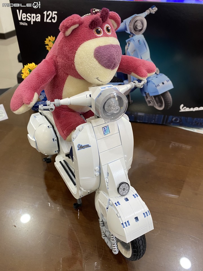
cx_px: 102
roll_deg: +0.0
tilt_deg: -37.1
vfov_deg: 67.3
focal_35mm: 26
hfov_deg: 53.1
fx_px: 203
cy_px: 136
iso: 160
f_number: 1.8
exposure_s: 1/60
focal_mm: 4.25
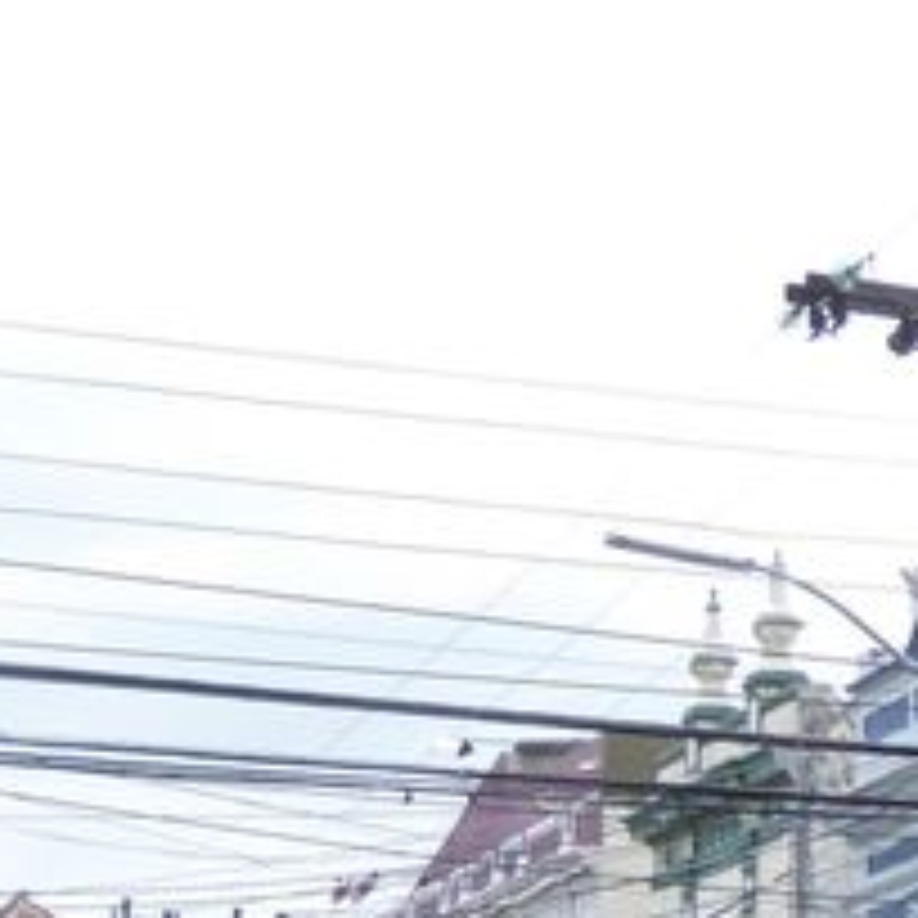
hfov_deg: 11.9
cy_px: 1080
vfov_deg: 12.6
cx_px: 1674
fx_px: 4050
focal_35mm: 135
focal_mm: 6.7
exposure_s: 1/400
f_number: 3.7
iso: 80
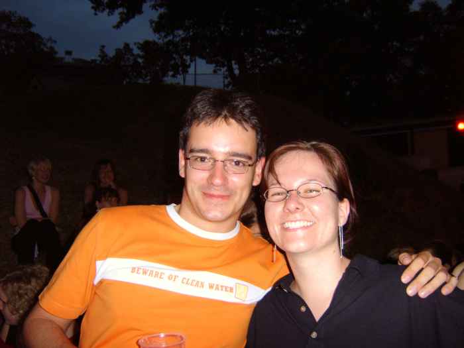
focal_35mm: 31
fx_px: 416
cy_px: 174
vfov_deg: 45.4
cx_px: 232
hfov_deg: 58.4
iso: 141
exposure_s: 1/30
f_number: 2.7
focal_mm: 8.13
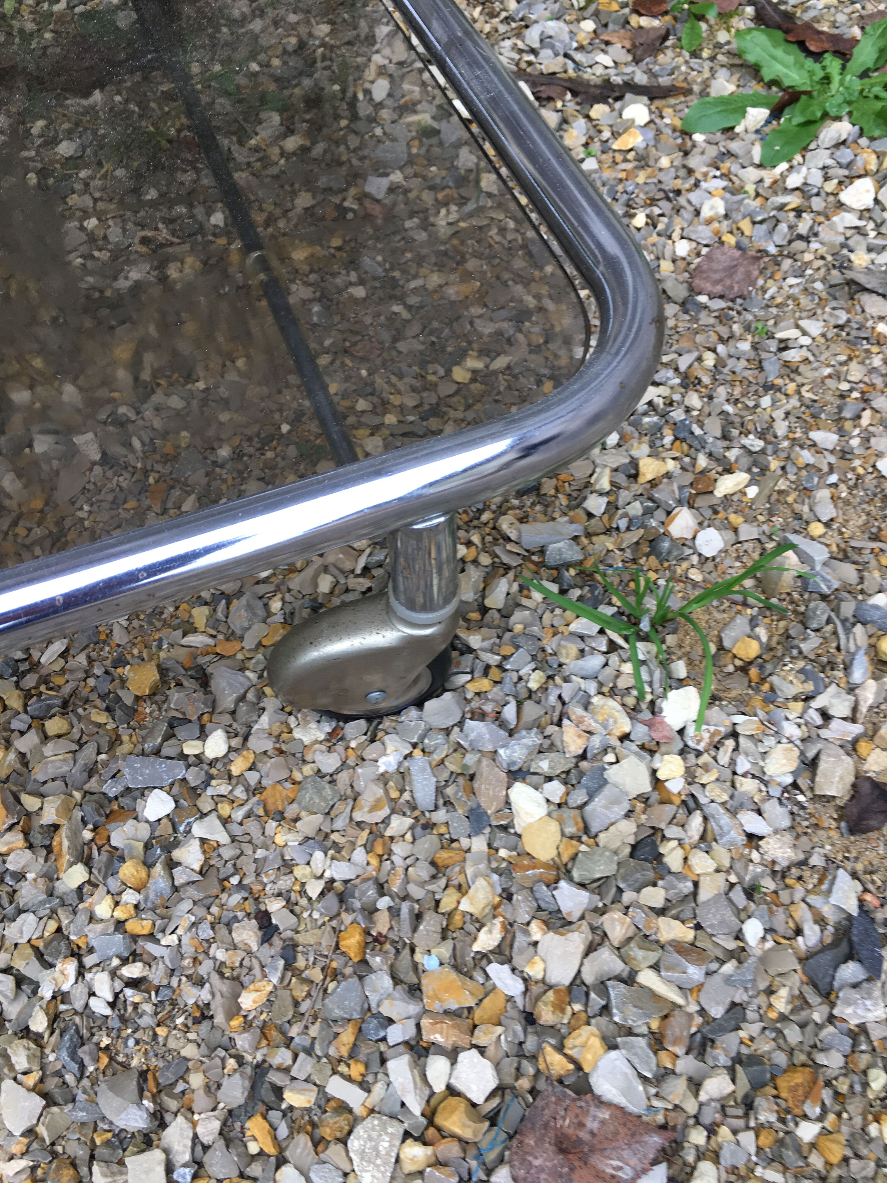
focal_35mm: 29
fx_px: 991
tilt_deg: -58.9
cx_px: 444
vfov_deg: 61.7
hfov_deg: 48.2
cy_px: 592
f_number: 2.2
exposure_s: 1/100
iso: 32
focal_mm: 4.15
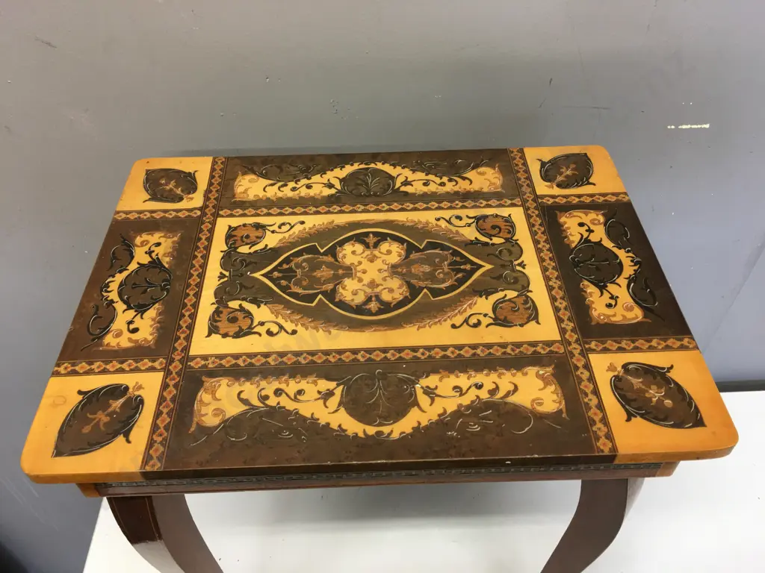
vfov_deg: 48.2
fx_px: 641
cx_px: 382
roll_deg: -0.1
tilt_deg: -43.8
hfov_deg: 61.7
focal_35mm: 29
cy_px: 286
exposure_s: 1/17
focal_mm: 4.15
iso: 32
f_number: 2.2
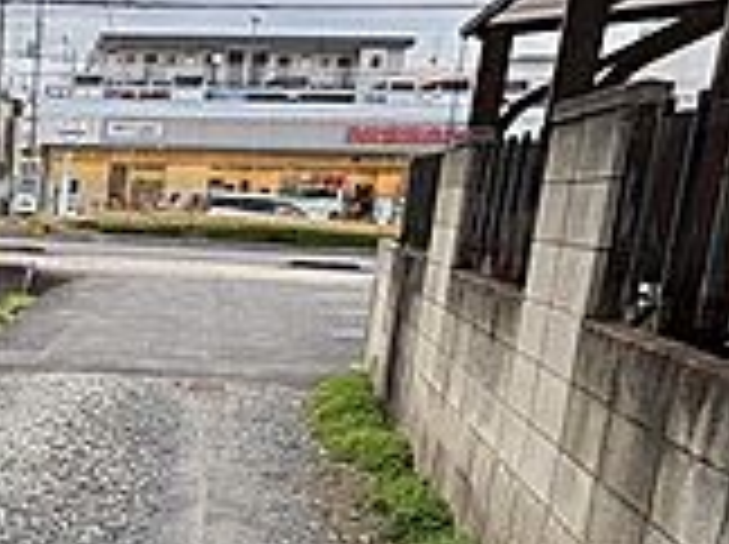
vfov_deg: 27.3
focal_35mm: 52
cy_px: 454
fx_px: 1093
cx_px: -171
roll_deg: +0.6
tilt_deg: -10.7
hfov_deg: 30.6
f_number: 2.2
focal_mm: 2.22
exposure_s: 1/253
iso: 40
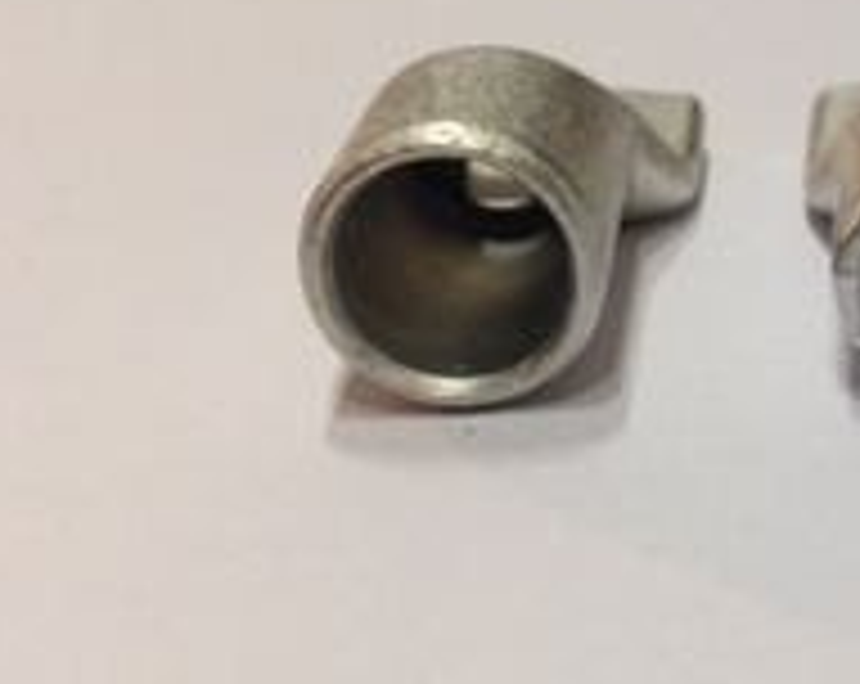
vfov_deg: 20.1
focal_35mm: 76
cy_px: 403
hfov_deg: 23.7
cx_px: 914
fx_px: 1930
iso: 80
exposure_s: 1/20
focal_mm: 4.12
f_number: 2.4
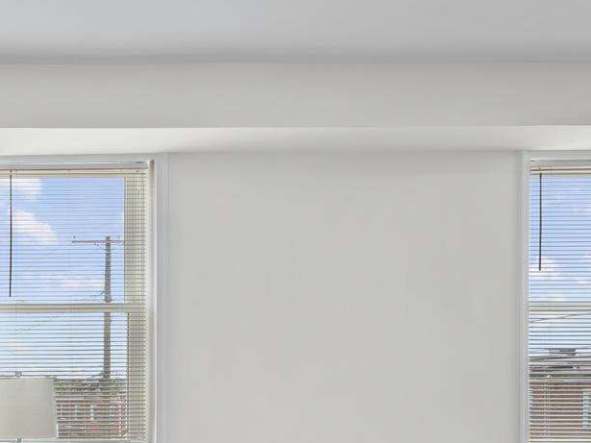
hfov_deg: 27.5
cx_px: -291
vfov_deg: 28.9
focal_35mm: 48
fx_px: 825
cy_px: 396
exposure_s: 1/10
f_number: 8
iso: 100
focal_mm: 15.1
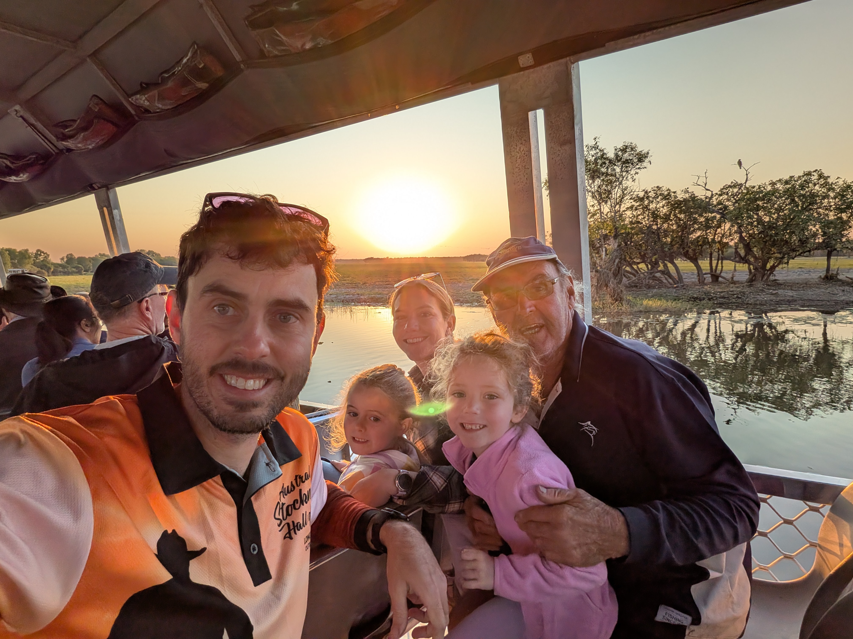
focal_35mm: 21
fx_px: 517
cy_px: 320
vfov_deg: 63.4
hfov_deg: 79.0
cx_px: 426
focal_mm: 2.74
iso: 44
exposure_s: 1/566
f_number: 2.2
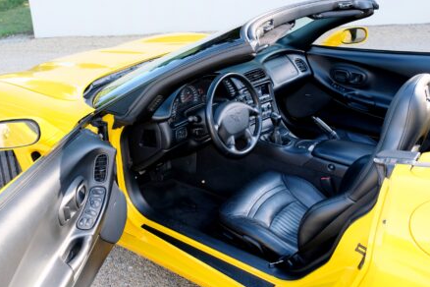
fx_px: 442
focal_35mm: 37
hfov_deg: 51.9
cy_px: 146
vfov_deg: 35.9
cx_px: 212
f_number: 4.5
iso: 400
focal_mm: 24.2
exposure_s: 1/125
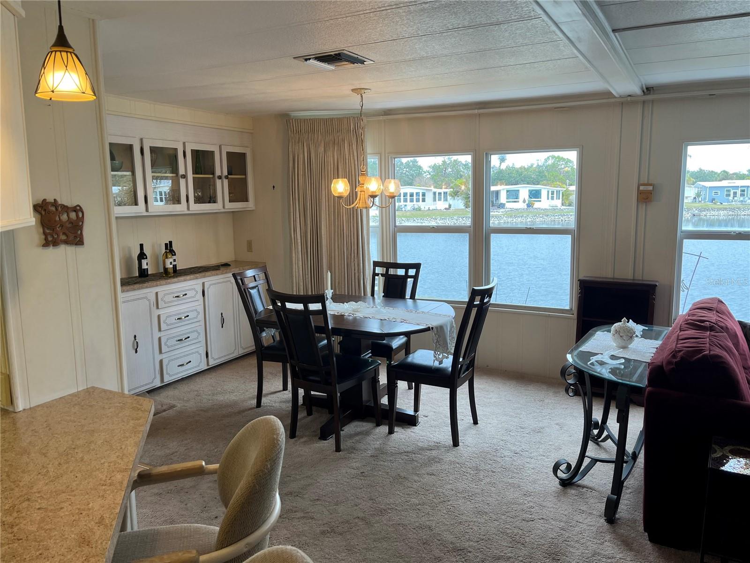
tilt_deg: -8.0
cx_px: 375
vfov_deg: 53.1
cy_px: 282
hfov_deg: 67.3
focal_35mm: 26
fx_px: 563
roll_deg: +1.2
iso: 40
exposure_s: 1/120
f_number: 1.6
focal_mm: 5.1
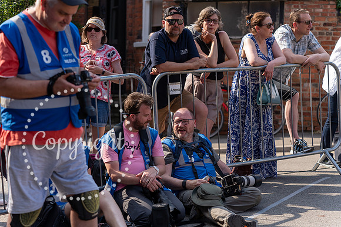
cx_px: 170
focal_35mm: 75
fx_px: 711
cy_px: 114
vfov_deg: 18.2
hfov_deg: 27.0
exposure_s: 1/1250
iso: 100
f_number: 3.2
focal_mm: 75
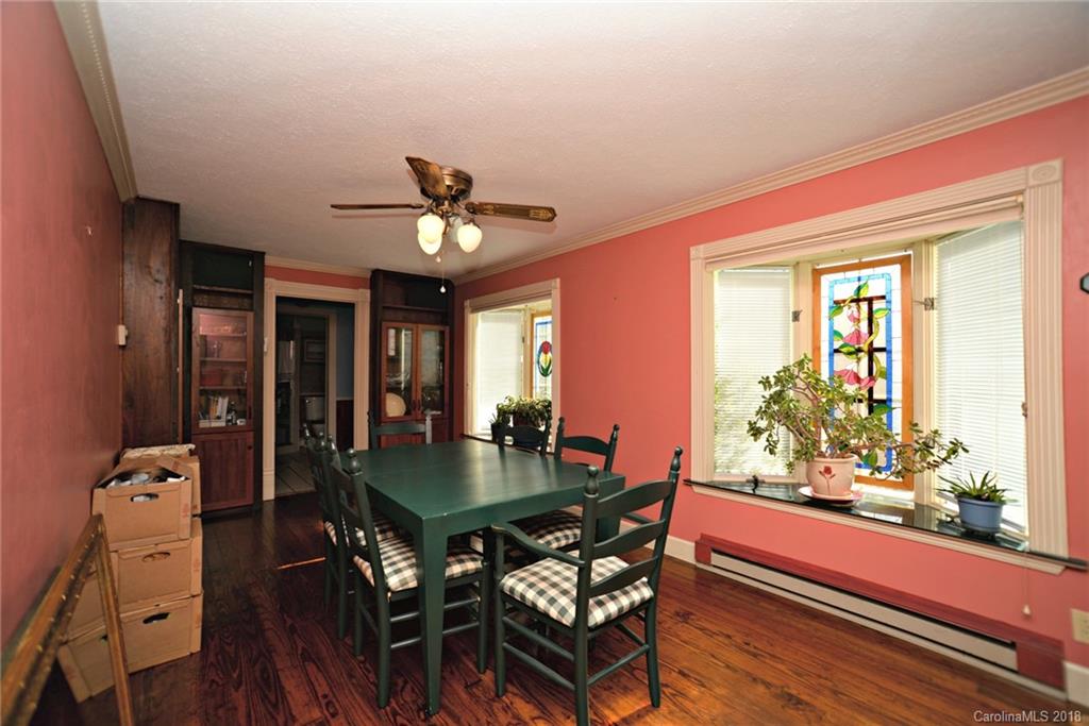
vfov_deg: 77.3
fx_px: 454
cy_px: 363
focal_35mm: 15
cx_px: 544
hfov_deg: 100.4
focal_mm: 15
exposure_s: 1/160
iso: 200
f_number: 6.3
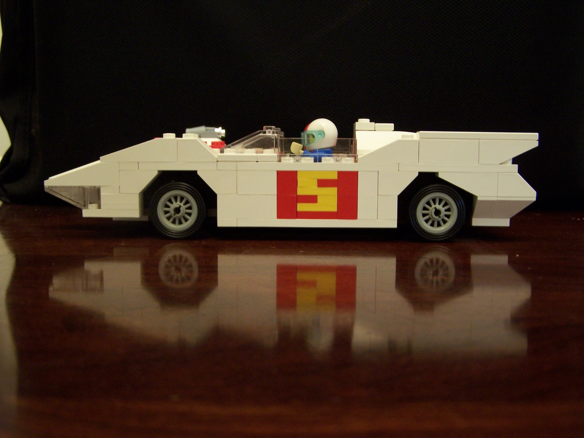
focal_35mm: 38
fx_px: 641
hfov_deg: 49.0
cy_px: 219
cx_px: 292
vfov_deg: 37.7
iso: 140
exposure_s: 1/8
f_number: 2.8
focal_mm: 6.3
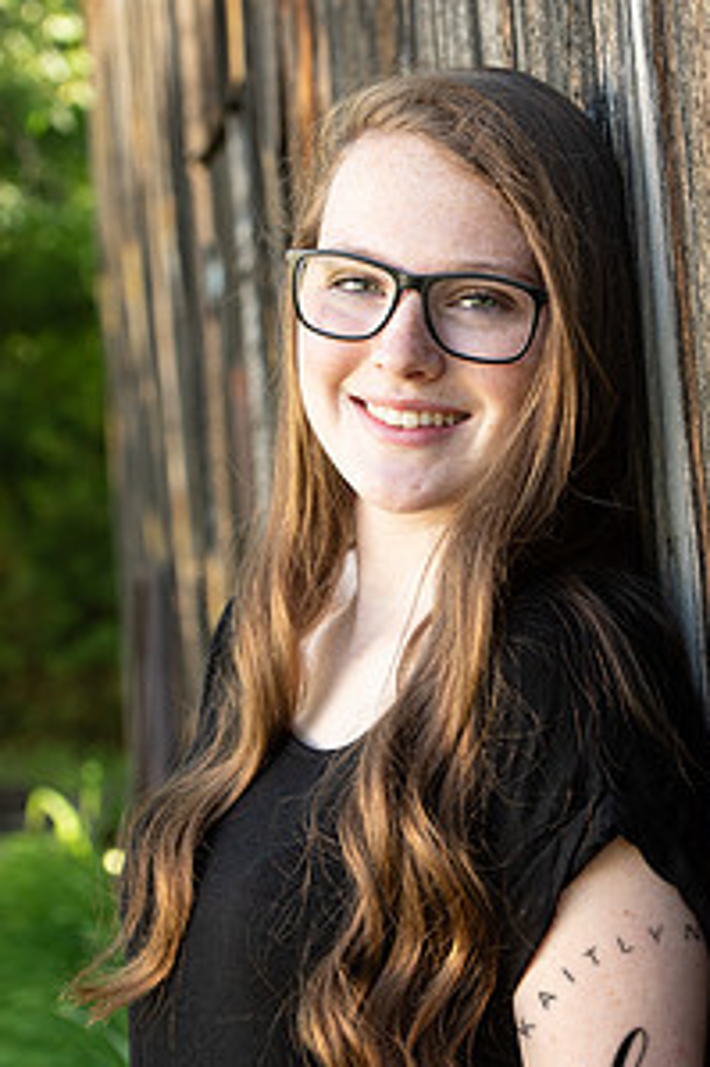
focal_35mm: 113
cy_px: 542
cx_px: 471
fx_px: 3347
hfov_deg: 12.1
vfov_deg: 18.1
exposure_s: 1/200
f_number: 5.6
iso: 400
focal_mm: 75
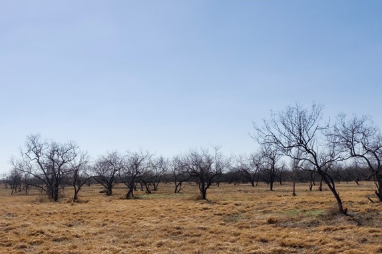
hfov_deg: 37.4
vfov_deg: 24.7
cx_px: 156
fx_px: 562
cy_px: 234
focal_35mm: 53
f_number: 6.3
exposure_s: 1/640
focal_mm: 10.26
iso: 100
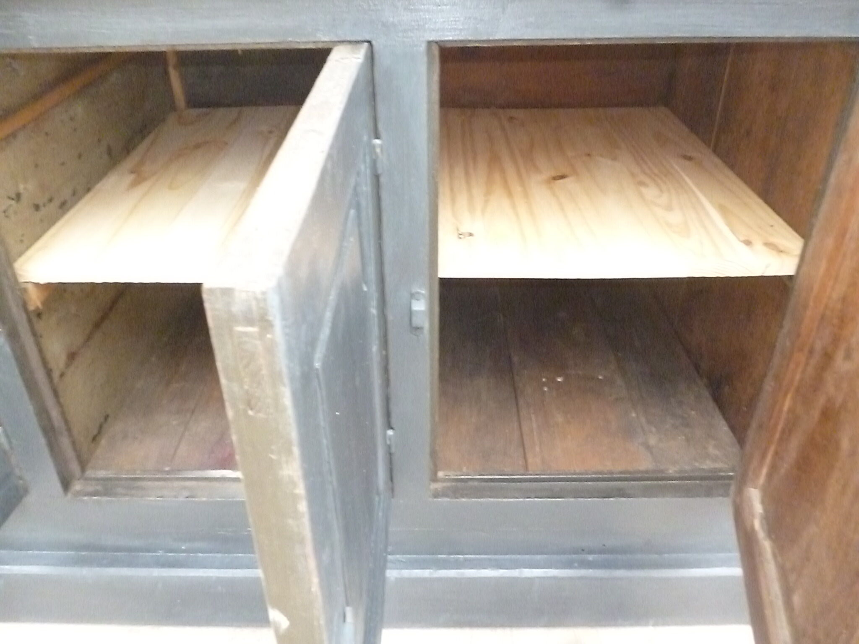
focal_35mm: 28
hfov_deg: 63.4
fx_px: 695
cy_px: 322
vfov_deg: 49.7
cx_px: 430
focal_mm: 5
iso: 1600
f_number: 9
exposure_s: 1/80
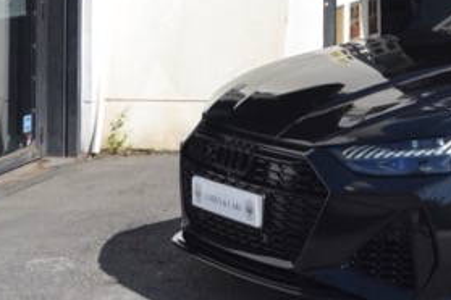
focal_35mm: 110
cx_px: 627
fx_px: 1378
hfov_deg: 17.2
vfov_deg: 12.1
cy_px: -90
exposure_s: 1/250
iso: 100
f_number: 8
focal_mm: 22
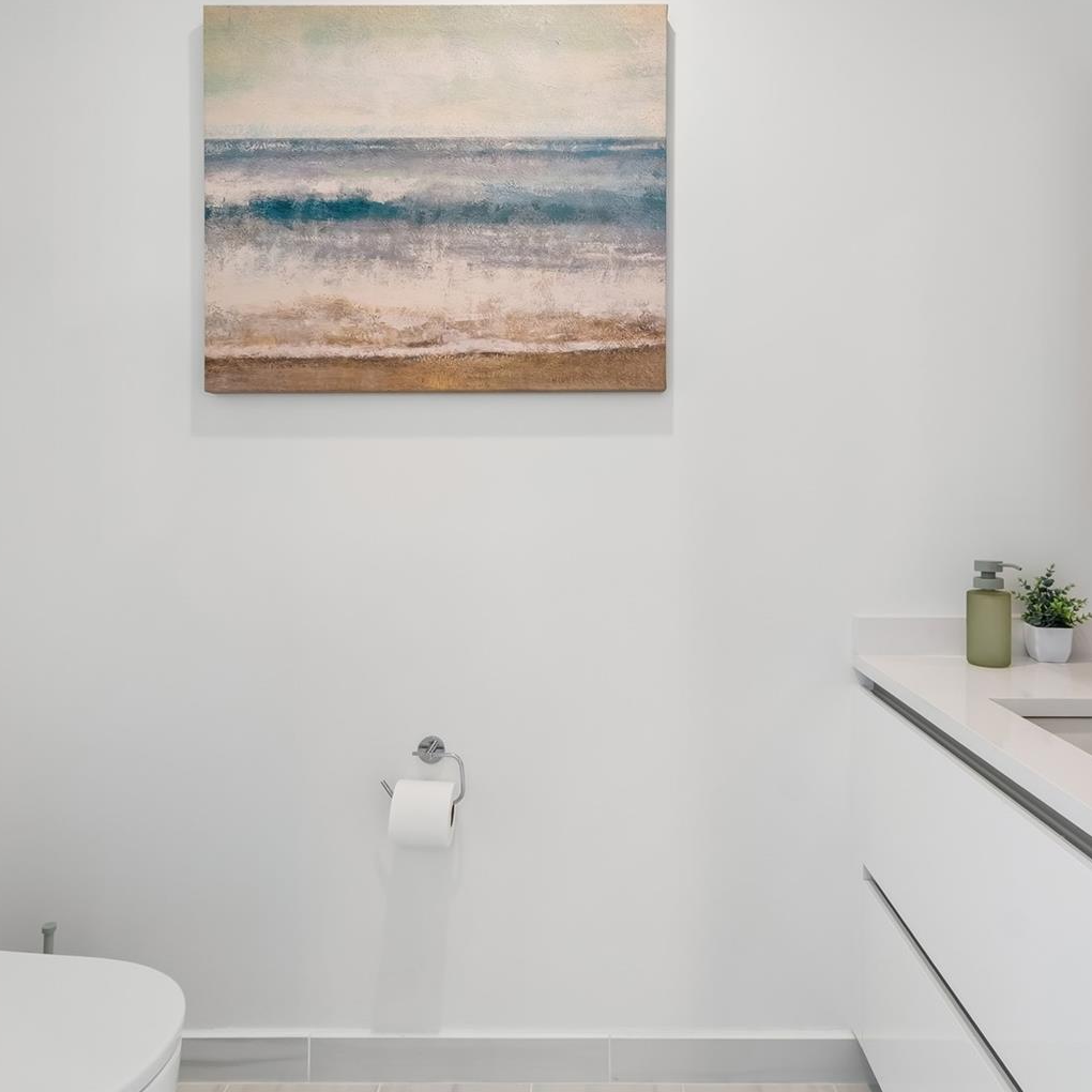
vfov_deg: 74.8
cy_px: 549
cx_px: 636
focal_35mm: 20
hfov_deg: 74.3
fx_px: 714
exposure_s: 1/40
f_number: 7.1
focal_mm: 10
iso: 100
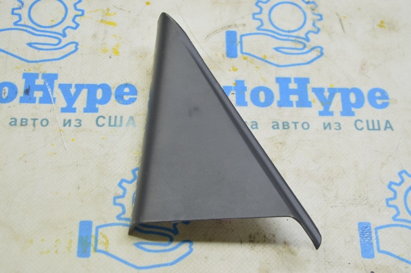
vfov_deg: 22.6
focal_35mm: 60
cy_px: 136
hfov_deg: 33.4
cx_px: 206
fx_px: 684
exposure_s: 1/20
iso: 400
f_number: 5.6
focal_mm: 40
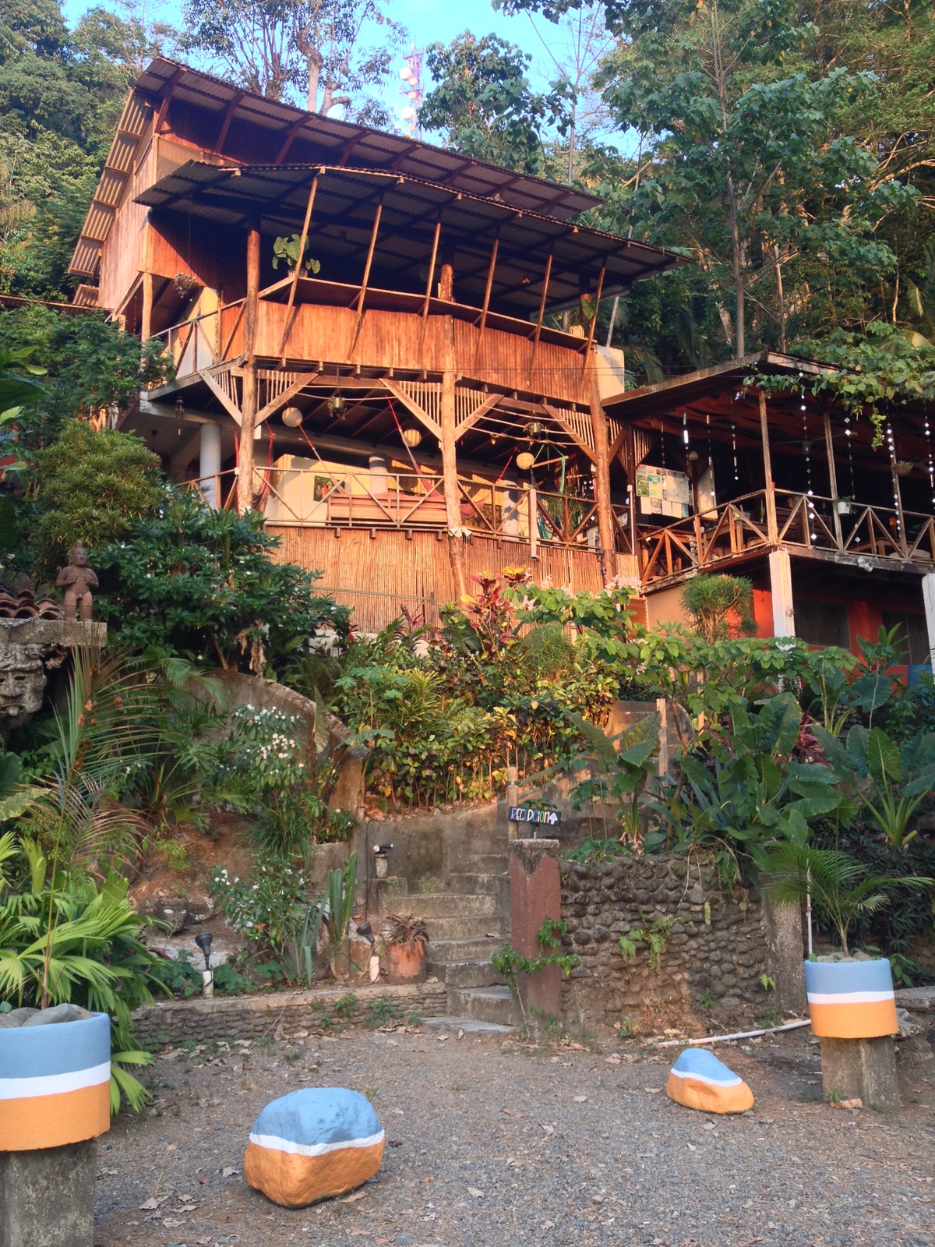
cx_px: 468
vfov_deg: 52.6
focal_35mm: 35
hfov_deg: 40.7
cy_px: 624
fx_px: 1260
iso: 50
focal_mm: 4.28
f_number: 2.4
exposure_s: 1/40
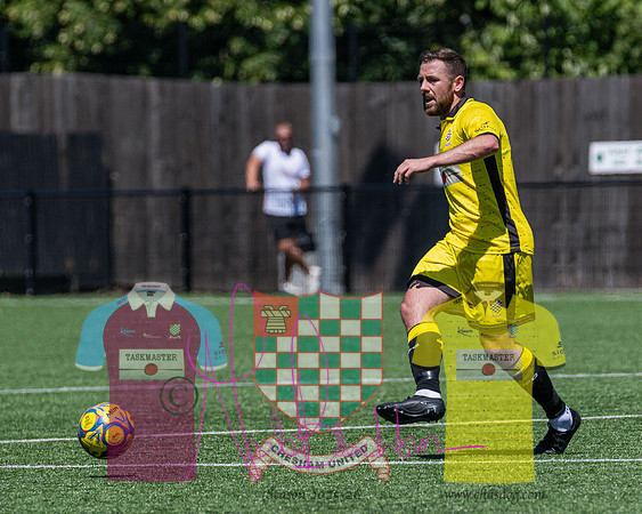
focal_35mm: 550
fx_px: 10448
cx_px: 479
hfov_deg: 3.5
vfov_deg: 2.8
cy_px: 221
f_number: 4
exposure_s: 1/4000
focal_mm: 240
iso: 320
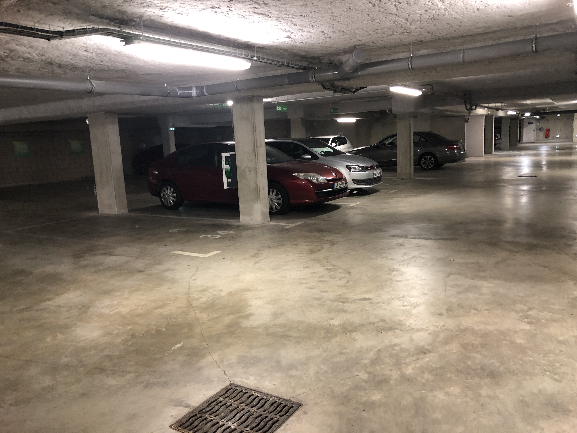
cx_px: 288
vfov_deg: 49.7
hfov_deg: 63.4
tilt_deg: -10.0
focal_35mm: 28
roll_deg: +1.9
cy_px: 216
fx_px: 467
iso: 80
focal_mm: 3.99
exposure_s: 1/17
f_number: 1.8
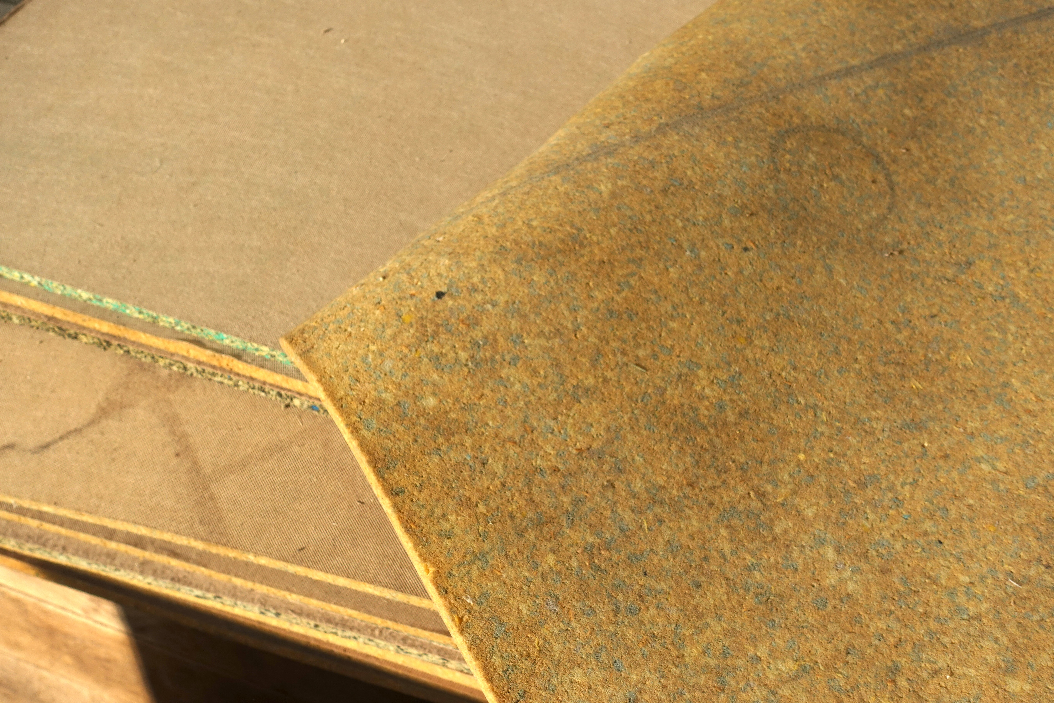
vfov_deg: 32.6
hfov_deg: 47.4
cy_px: 352
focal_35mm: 41
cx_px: 527
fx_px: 1200
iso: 100
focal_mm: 14.9
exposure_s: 1/250
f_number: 4
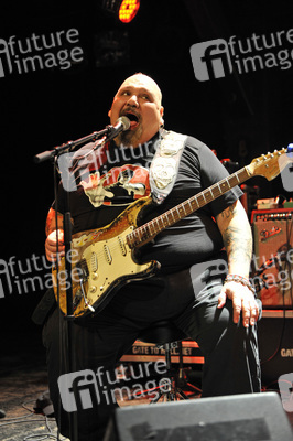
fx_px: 856
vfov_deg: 28.9
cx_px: 146
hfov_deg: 19.4
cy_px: 220
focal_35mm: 70
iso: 1600
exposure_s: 1/160
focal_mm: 70
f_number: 2.8
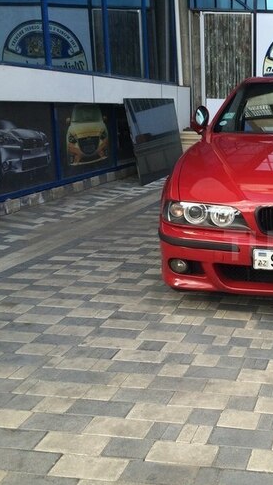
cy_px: 246
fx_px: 553
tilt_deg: -14.1
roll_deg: -1.0
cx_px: 326
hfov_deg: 25.0
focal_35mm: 43
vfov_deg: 47.3
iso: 32
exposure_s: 1/540
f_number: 2.2
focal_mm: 4.15
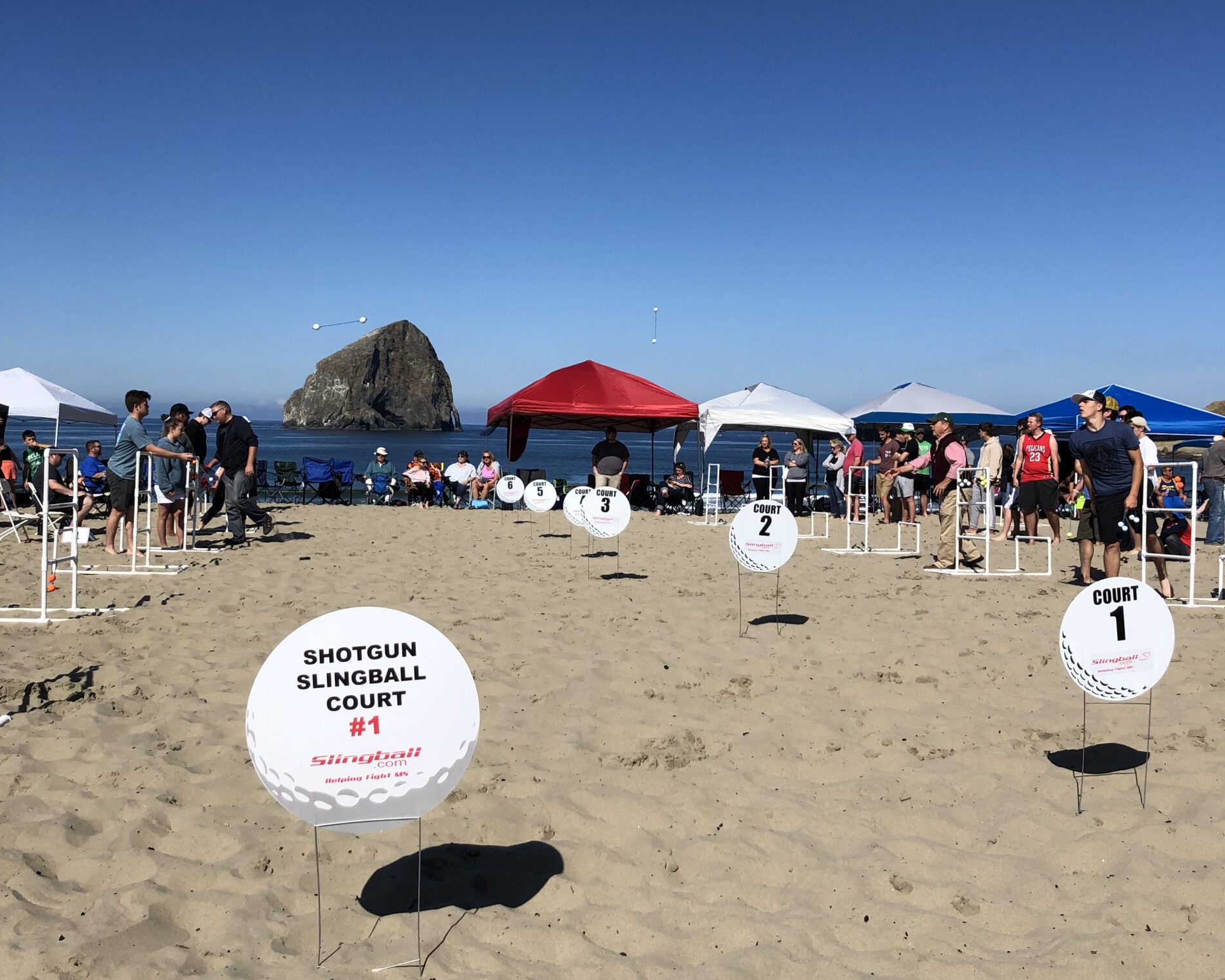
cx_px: 615
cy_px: 451
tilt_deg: -0.4
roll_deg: +0.0
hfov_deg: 49.1
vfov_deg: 40.1
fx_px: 1342
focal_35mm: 37
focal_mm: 3.99
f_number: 1.8
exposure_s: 1/3745
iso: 20
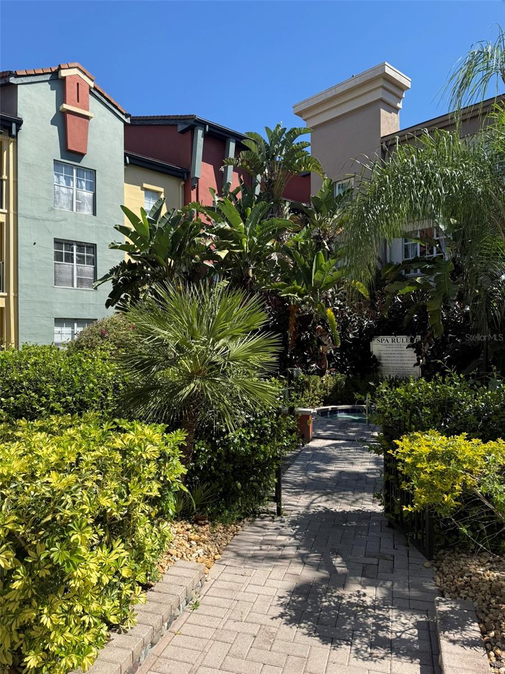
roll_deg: -0.1
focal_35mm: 24
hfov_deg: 56.8
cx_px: 252
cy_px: 337
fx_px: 467
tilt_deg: +1.0
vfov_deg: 71.6
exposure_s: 1/2801
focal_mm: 6.76
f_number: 1.78
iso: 80
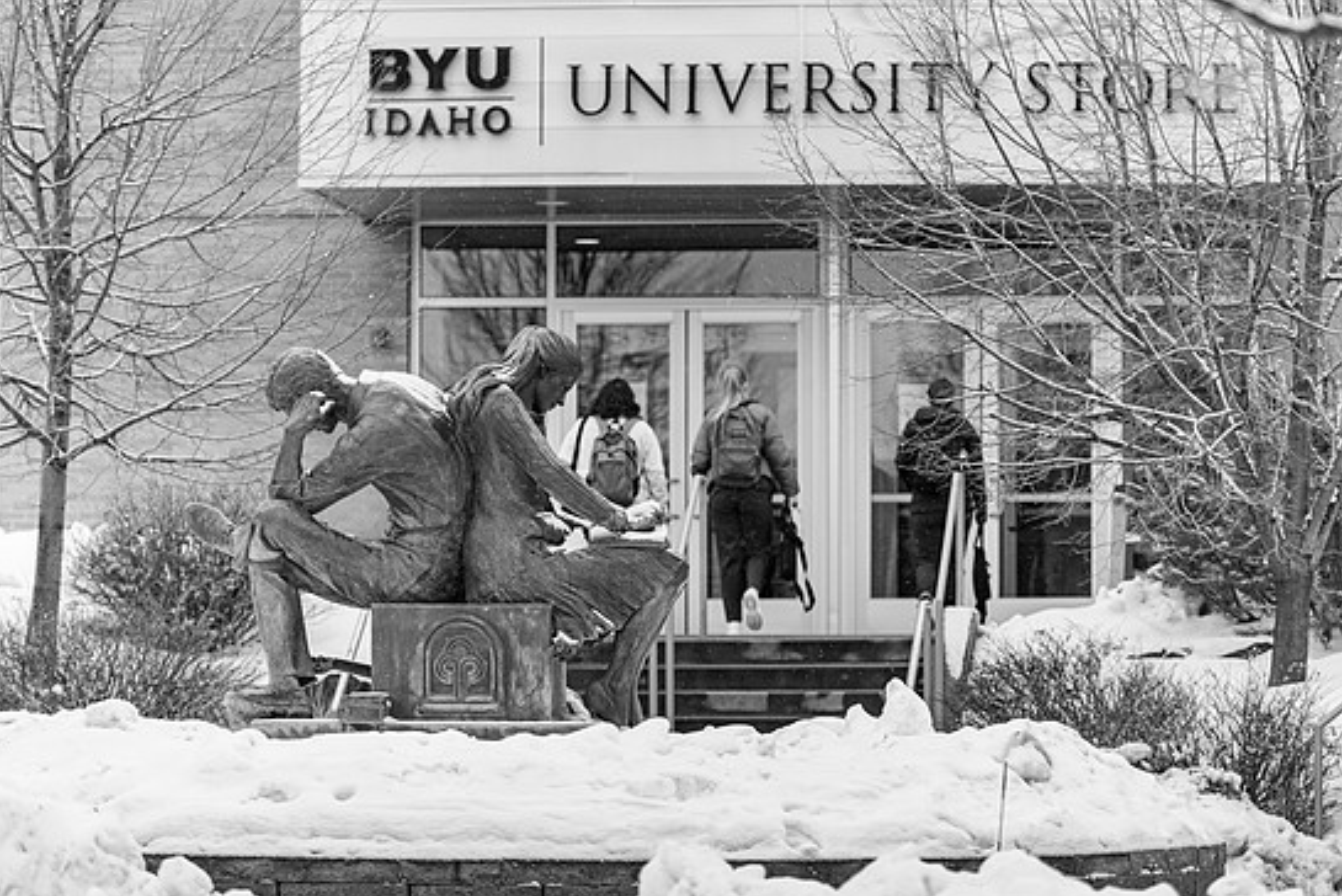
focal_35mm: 170
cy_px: 396
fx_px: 6340
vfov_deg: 8.1
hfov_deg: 12.1
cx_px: 759
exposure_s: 1/1000
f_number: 2.8
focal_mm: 145
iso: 100
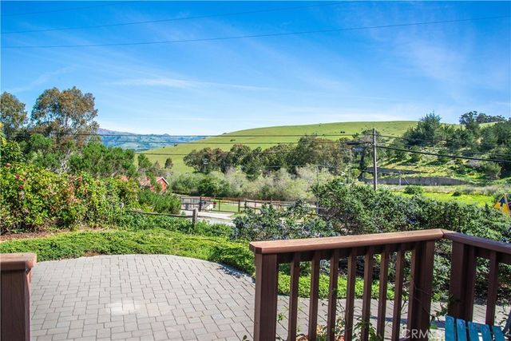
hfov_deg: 73.7
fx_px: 341
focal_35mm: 24
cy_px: 170
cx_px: 256
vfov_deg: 53.2
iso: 200
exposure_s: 1/800
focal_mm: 24
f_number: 9
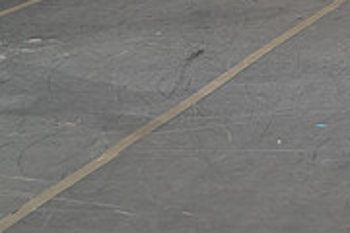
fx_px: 2187
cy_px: -114
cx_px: 498
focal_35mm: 225
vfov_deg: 6.0
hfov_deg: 9.0
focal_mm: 70
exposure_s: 1/400
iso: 3200
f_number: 4
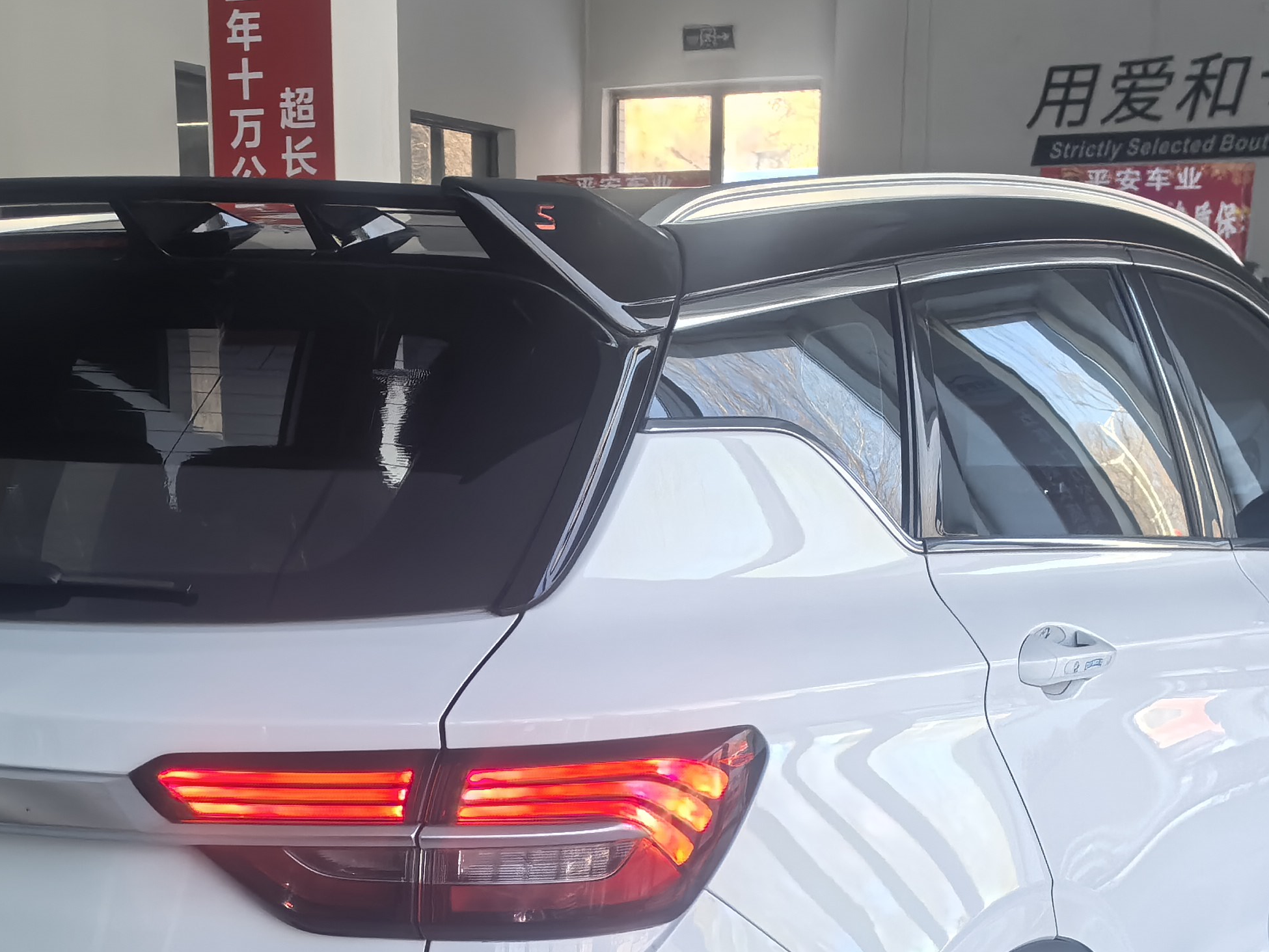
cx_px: 465
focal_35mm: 63
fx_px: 2310
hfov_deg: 30.6
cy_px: 943
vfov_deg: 22.4
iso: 250
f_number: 2
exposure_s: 1/500
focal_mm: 5.75
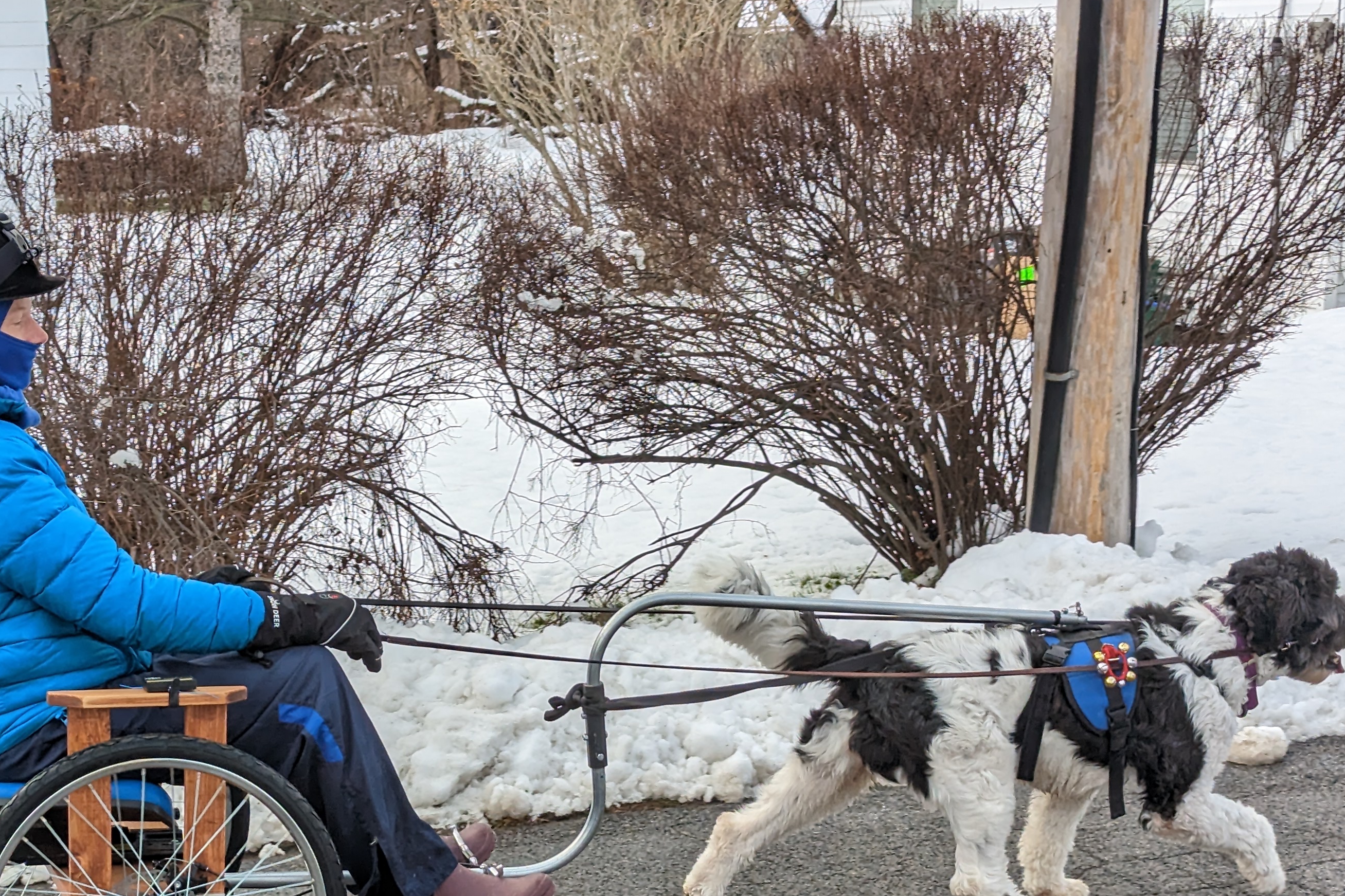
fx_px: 2914
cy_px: 682
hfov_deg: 25.9
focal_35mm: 78
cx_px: 462
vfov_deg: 17.4
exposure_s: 1/672
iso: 47
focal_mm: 6.81
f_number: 1.85
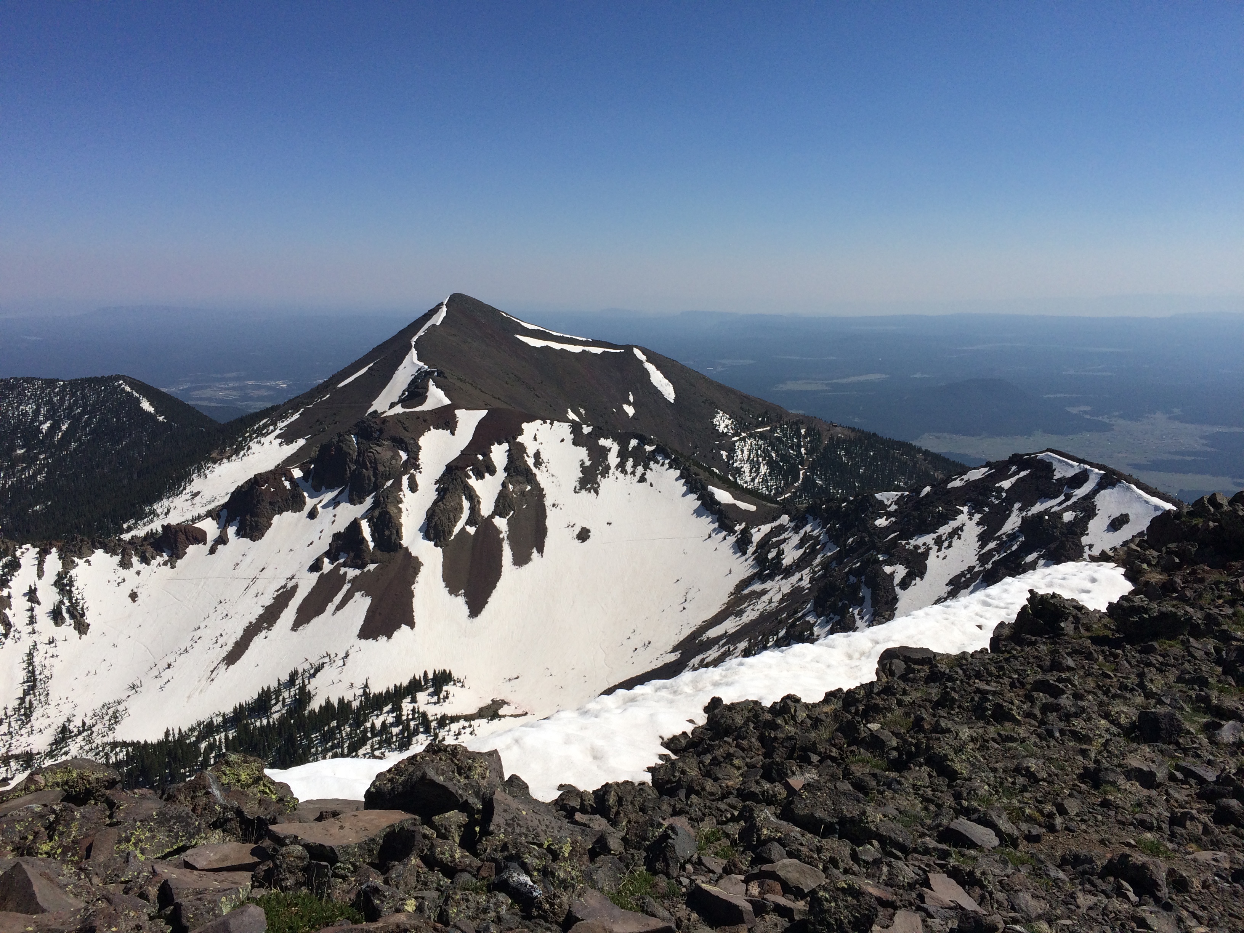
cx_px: 622
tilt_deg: -12.3
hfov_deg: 61.7
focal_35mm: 29
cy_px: 466
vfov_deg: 48.2
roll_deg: +0.8
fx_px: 1042
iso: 32
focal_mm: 4.15
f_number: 2.2
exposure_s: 1/5128
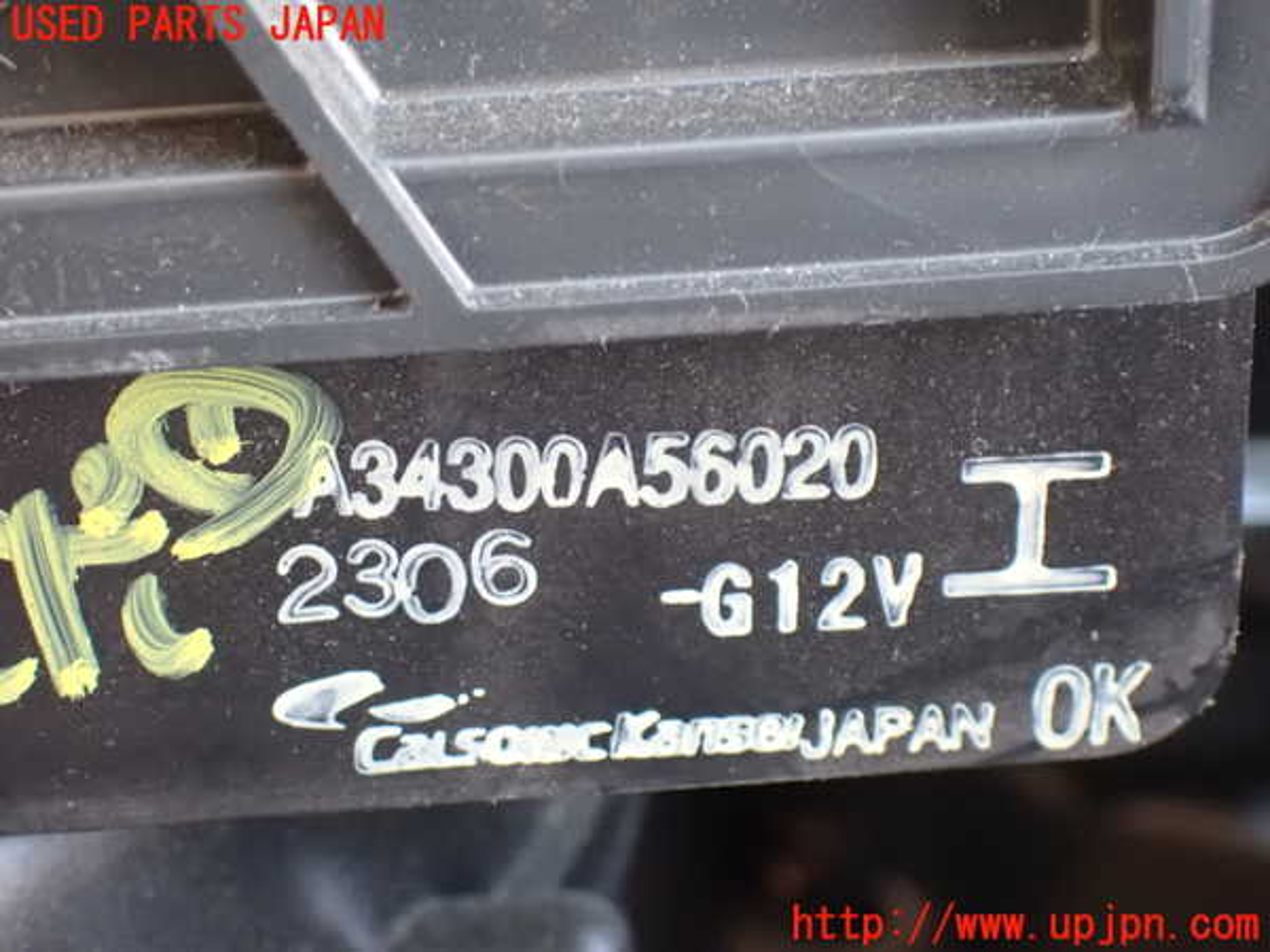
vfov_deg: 15.7
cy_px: 476
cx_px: 635
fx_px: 3449
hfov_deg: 20.9
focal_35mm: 94
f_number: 4.7
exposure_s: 1/25
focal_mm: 16.79
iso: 1600
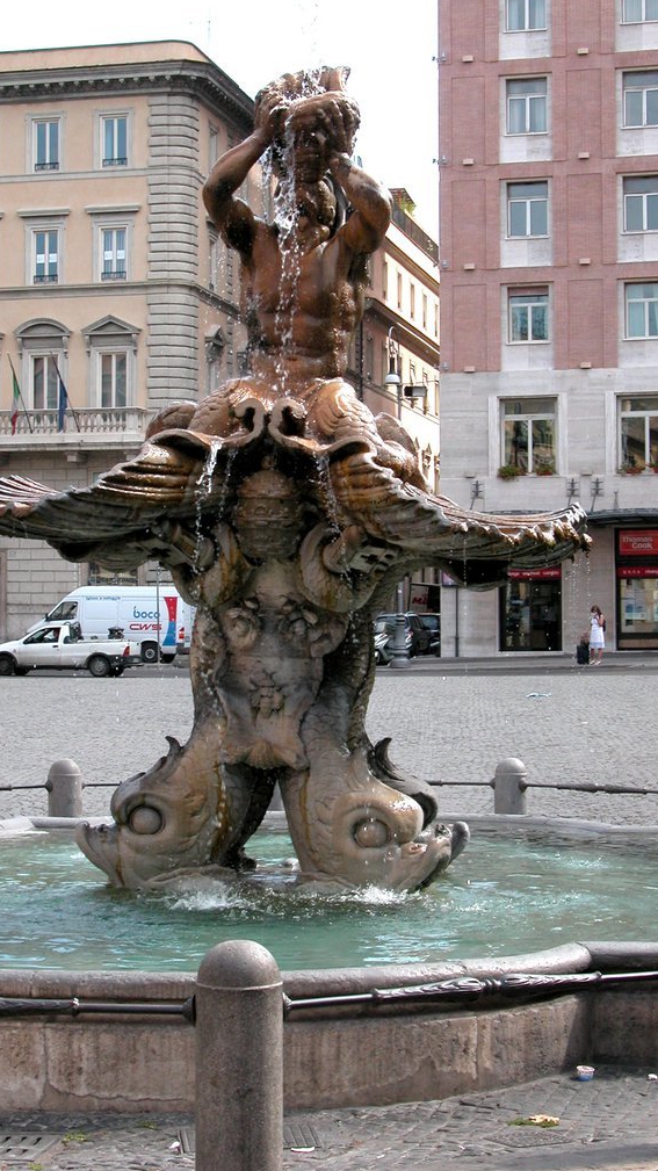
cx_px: 292
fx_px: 2266
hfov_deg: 16.5
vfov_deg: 29.0
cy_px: 583
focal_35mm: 73
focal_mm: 16.8
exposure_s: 1/281
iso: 100
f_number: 5.2
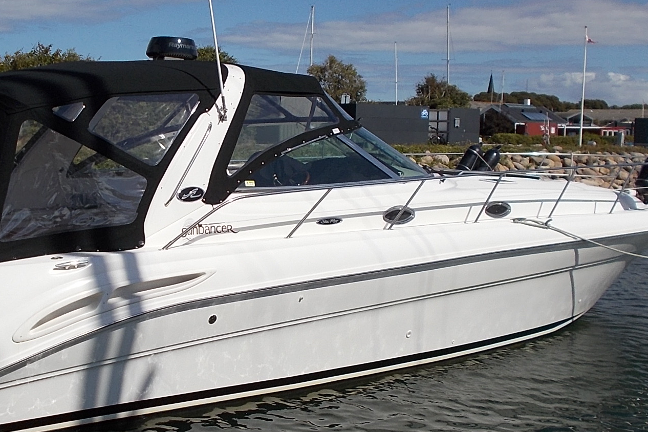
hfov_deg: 35.3
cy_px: 199
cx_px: 216
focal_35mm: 56
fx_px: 1008
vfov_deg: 24.2
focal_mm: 5.3
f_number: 8.6
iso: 80
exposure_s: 1/400
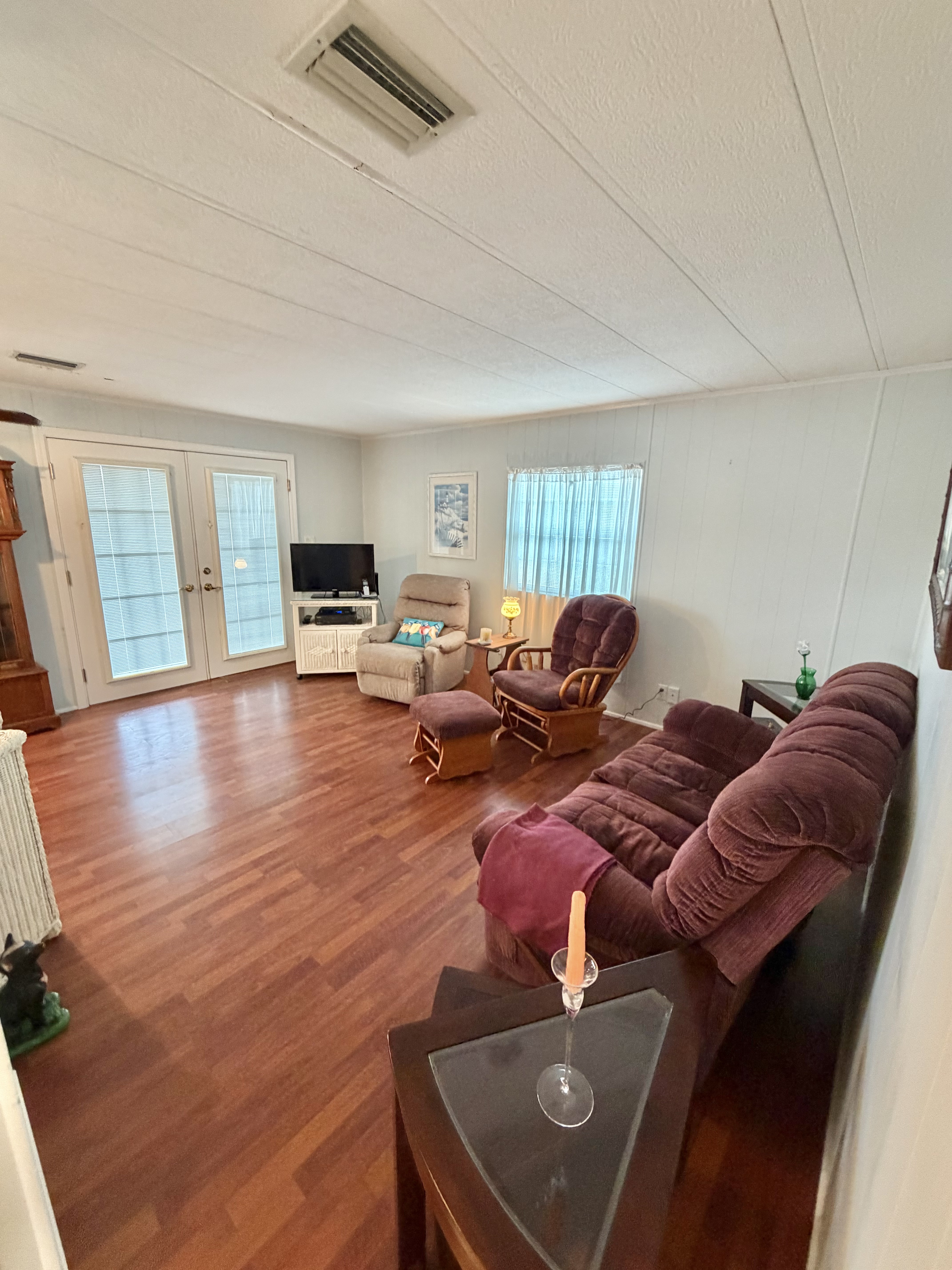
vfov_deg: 102.1
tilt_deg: -12.2
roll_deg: -0.3
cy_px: 635
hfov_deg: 85.7
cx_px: 476
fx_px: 513
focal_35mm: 14
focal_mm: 2.22
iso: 400
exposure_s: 1/60
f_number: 2.2
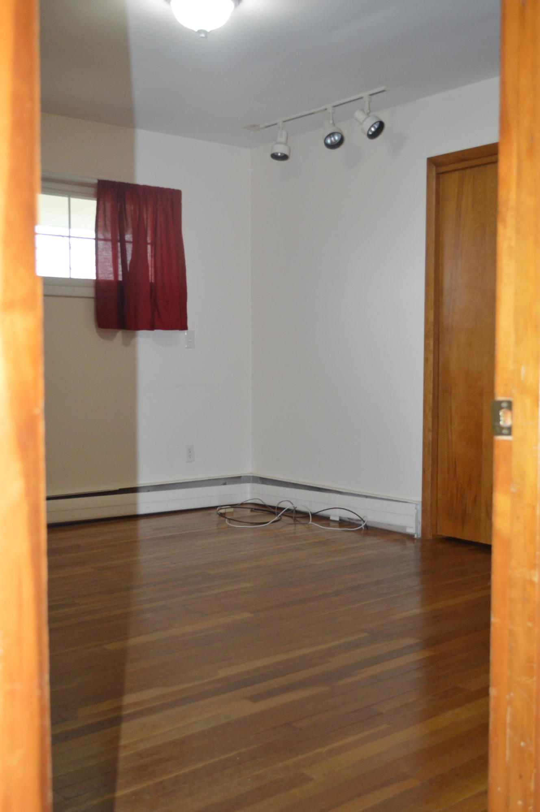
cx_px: 270
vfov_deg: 53.2
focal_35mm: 36
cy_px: 406
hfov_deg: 36.8
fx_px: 812
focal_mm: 24
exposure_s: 1/60
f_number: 4
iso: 1100
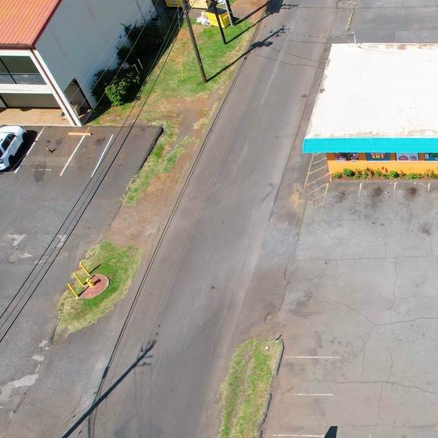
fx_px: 587
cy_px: 295
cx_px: 471
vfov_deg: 40.4
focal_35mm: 41
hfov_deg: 35.5
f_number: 2.8
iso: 200
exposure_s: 1/3000
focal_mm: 8.38
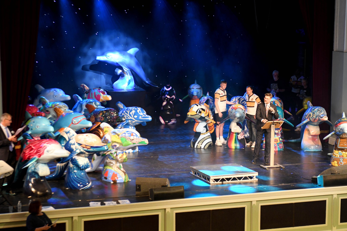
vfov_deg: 14.7
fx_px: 896
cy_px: 116
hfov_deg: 21.9
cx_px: 174
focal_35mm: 93
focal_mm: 62
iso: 2000
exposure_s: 1/40
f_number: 3.2
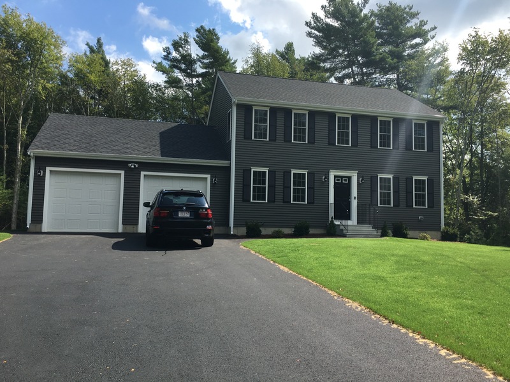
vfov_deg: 48.2
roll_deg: -1.1
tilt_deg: +5.1
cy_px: 191
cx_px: 255
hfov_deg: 61.7
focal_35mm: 29
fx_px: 427
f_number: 2.2
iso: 25
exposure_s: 1/1166
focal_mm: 4.15
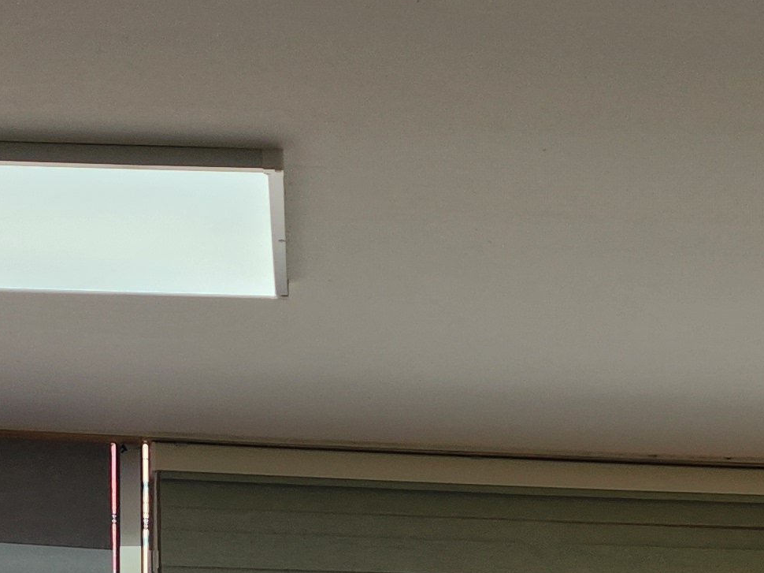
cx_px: 426
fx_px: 2184
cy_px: 988
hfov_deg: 19.8
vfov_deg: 13.6
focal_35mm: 99
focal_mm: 5
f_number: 1.8
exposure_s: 1/799
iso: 50
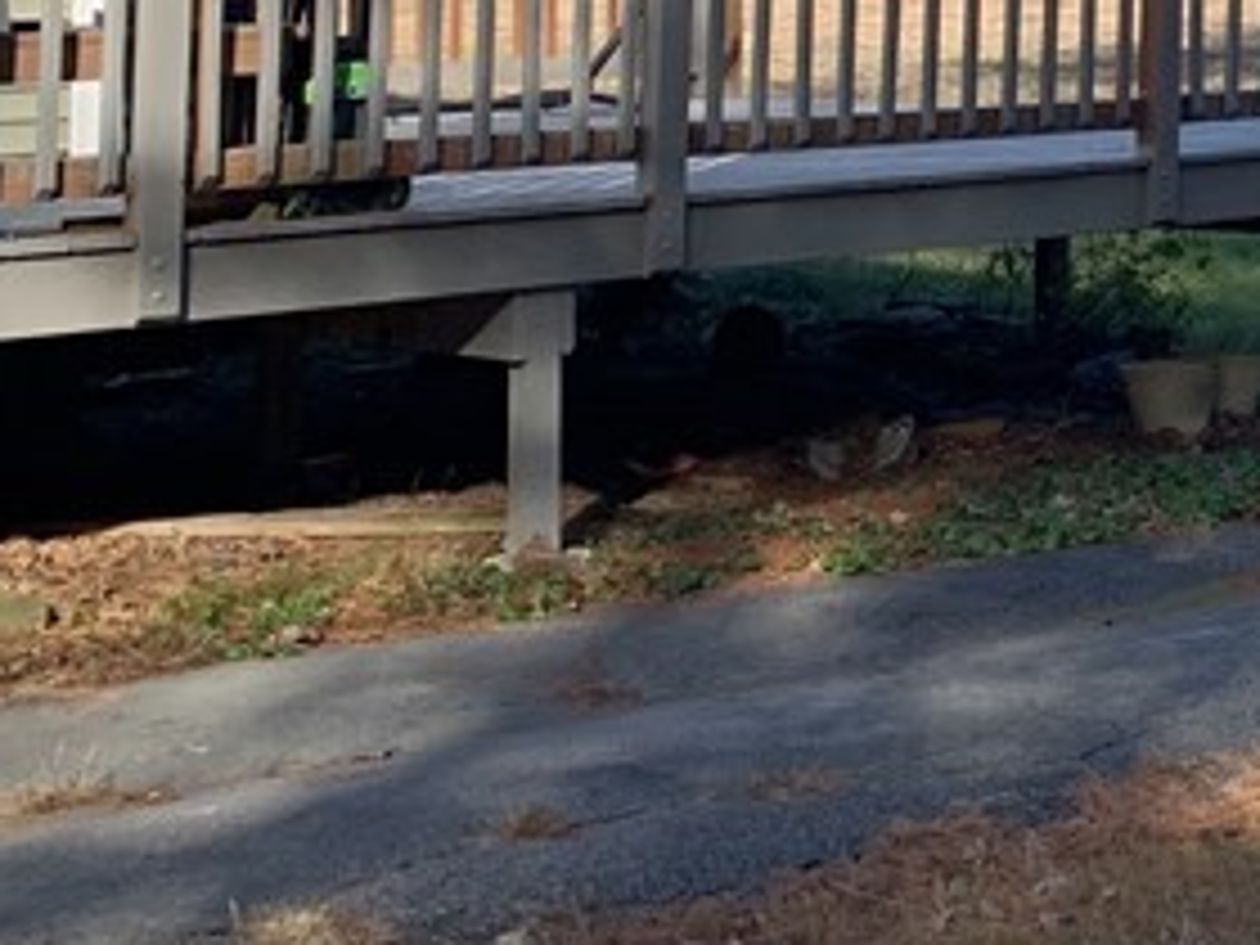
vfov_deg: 14.9
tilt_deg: +2.1
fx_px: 3458
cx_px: 2084
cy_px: -256
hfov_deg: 17.7
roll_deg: +0.6
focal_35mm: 95
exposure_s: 1/1032
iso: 25
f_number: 1.8
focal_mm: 4.25
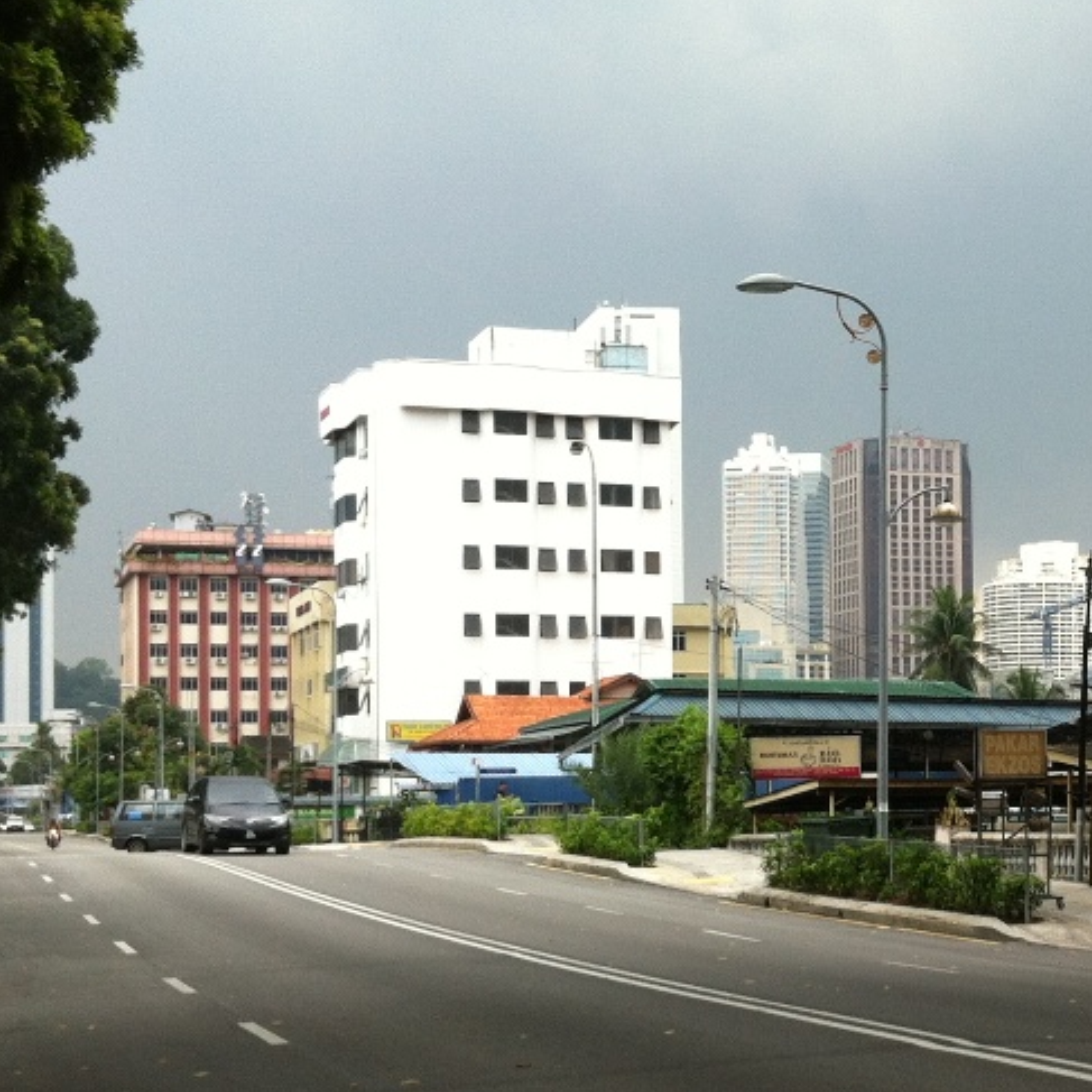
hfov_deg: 22.7
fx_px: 2641
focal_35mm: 74
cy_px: 694
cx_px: 1011
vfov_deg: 23.3
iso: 80
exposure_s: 1/60
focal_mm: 3.85
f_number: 2.8
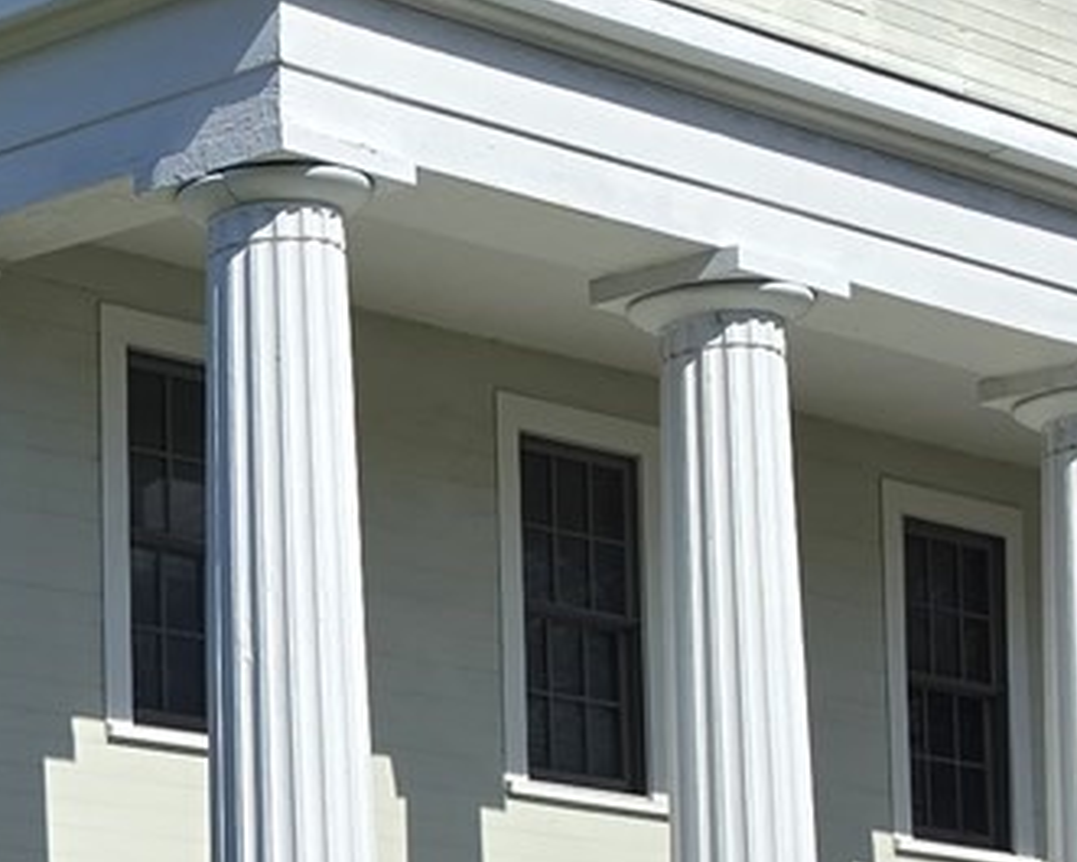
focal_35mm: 139
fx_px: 4432
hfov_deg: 13.2
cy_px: 982
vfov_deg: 10.9
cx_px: -443
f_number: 1.4
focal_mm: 6.5
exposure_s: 1/7939
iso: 50
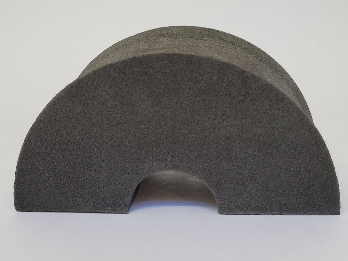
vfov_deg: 53.1
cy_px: 130
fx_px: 261
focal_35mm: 26
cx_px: 174
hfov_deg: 67.3
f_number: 1.8
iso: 200
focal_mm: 5
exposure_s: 1/100
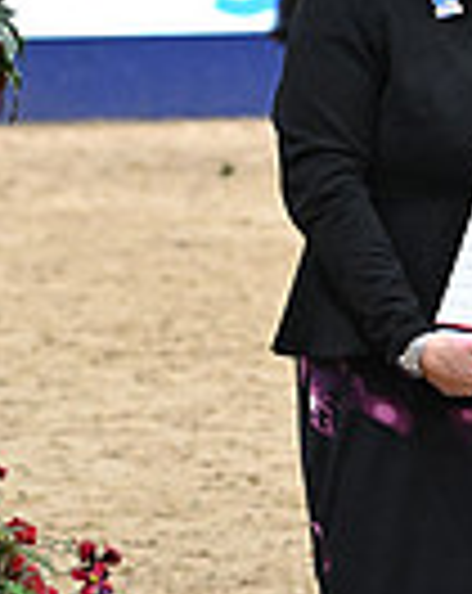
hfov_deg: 4.1
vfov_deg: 5.2
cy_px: 133
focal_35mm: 372
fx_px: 6518
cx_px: 1155
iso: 6400
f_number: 4.5
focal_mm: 90
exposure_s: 1/500
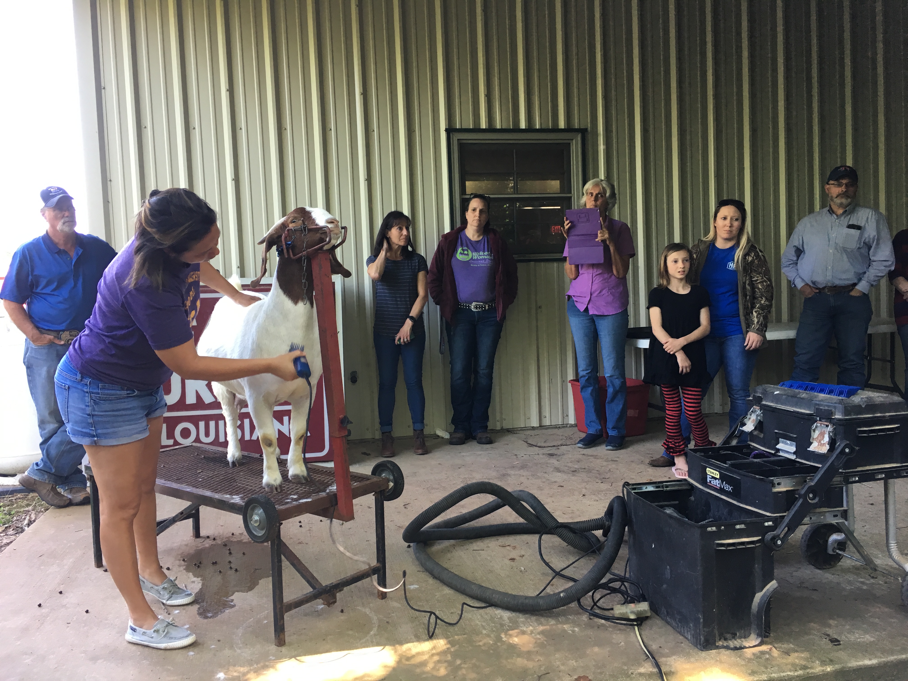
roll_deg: +3.3
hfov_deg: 61.7
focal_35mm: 29
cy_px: 340
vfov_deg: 48.2
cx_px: 454
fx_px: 761
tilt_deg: -2.5
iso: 25
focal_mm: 4.15
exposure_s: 1/30
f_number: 2.2
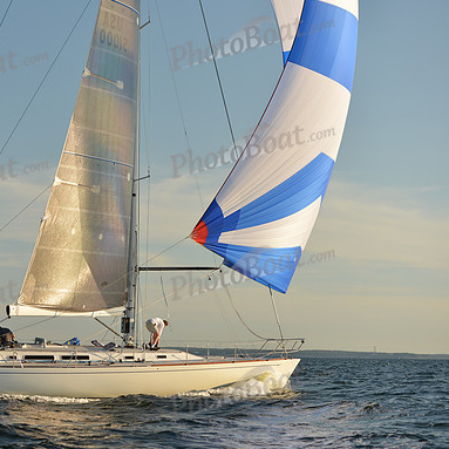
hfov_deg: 19.2
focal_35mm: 90
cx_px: 110
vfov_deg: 19.3
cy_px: 226
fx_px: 1321
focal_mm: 70
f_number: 4.5
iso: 320
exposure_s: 1/800
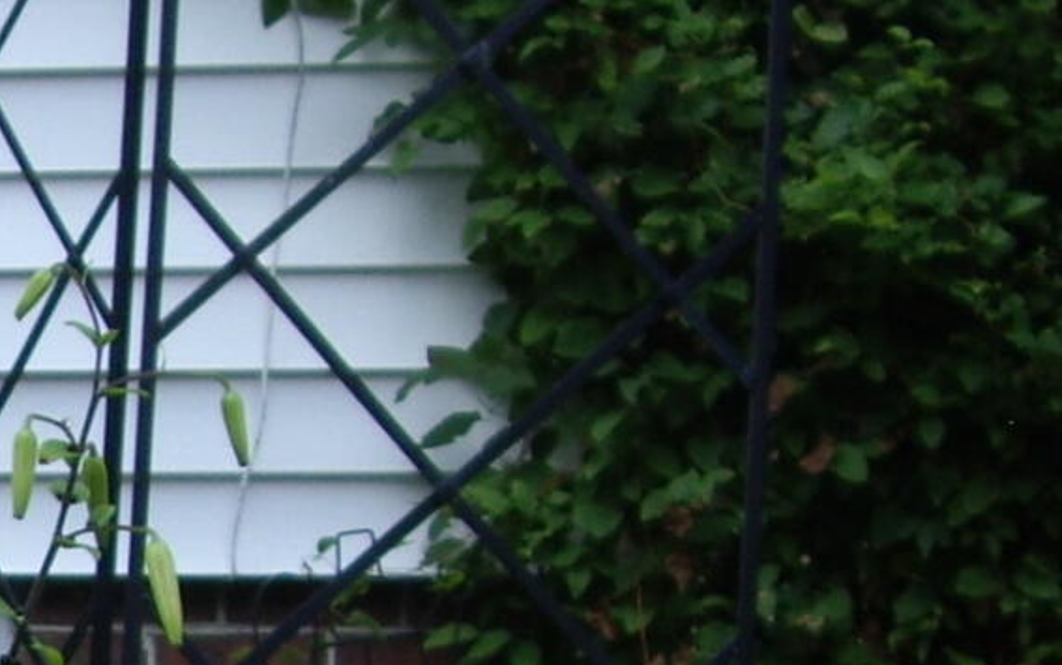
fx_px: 6168
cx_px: -893
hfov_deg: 9.3
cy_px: 1253
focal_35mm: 213
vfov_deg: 6.0
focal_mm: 7.9
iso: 50
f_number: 2.8
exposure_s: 1/50
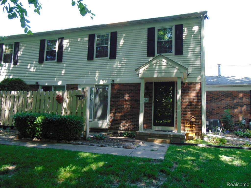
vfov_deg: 54.9
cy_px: 94
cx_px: 126
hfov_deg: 69.4
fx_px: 181
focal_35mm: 25
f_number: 3
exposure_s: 1/80
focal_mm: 4.5
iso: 80
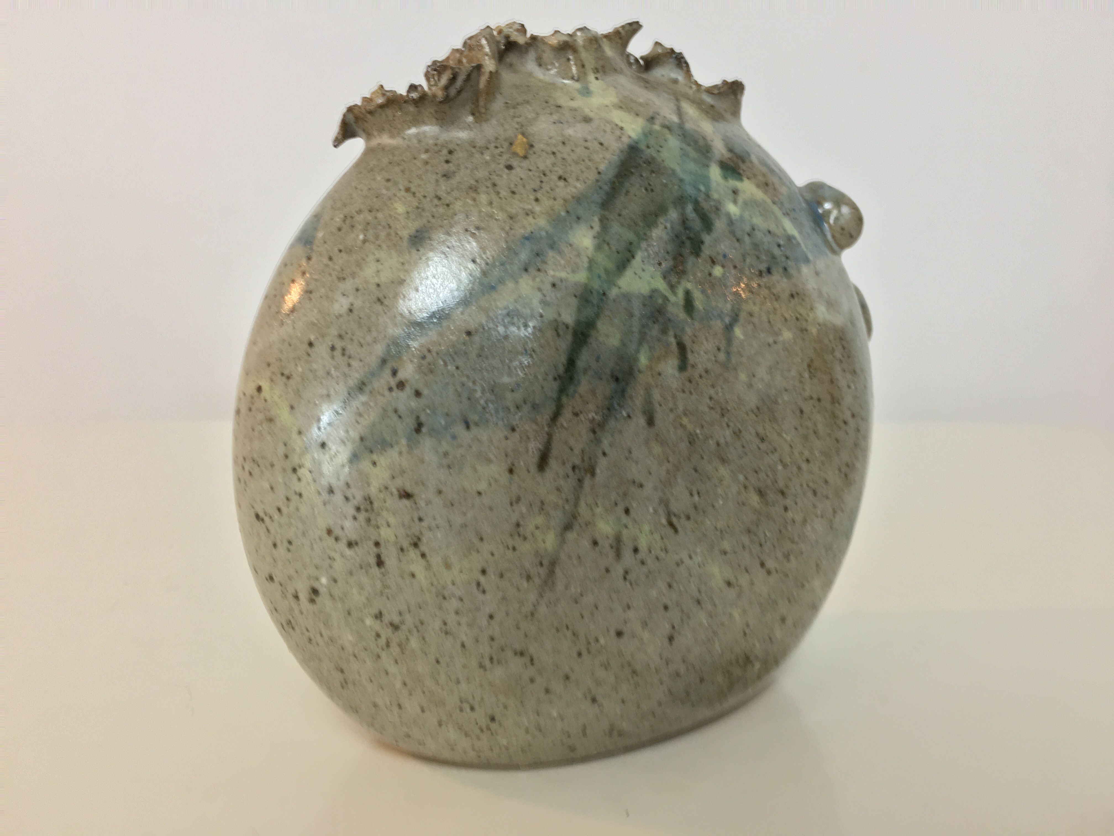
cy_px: 418
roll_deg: +0.4
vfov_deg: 48.2
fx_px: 933
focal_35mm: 29
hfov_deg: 61.7
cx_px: 557
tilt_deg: -10.9
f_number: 2.2
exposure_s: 1/33
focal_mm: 4.15
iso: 40
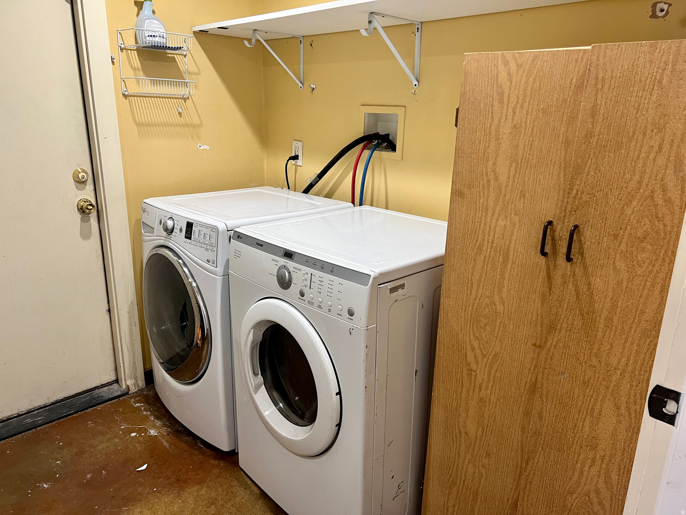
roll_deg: -1.1
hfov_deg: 67.3
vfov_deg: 53.1
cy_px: 258
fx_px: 515
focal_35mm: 26
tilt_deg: -16.6
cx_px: 343
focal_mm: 5.7
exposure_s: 1/60
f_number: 1.5
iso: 125
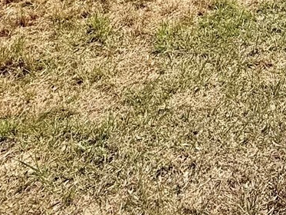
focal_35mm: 60
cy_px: -168
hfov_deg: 30.2
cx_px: 277
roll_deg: +1.2
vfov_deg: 18.9
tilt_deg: +3.2
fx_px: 496
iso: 50
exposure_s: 1/4762
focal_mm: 2.22
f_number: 2.2
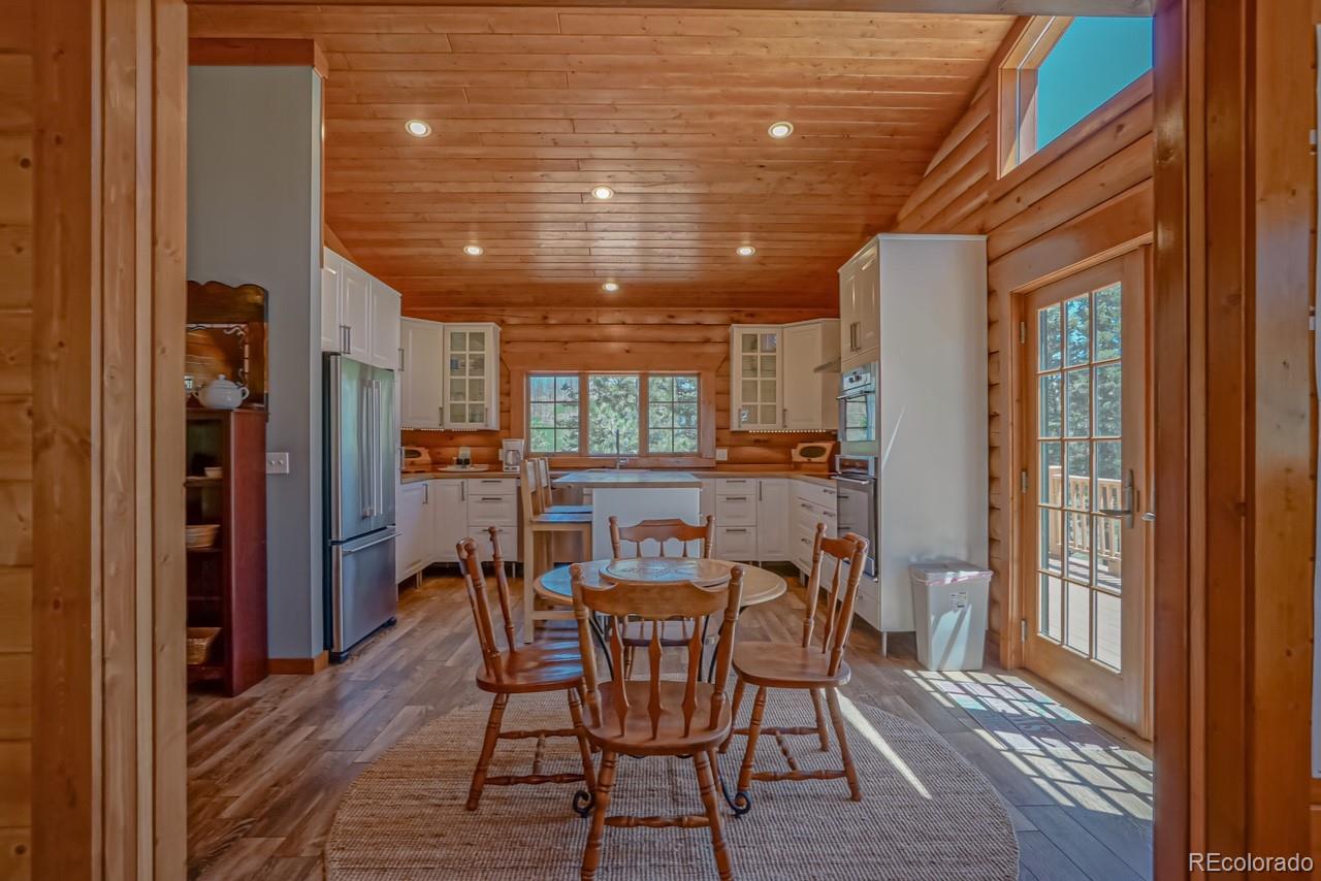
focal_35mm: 18
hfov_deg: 90.0
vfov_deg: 67.4
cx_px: 660
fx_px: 661
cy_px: 440
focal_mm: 18
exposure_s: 1/15
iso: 400
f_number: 11
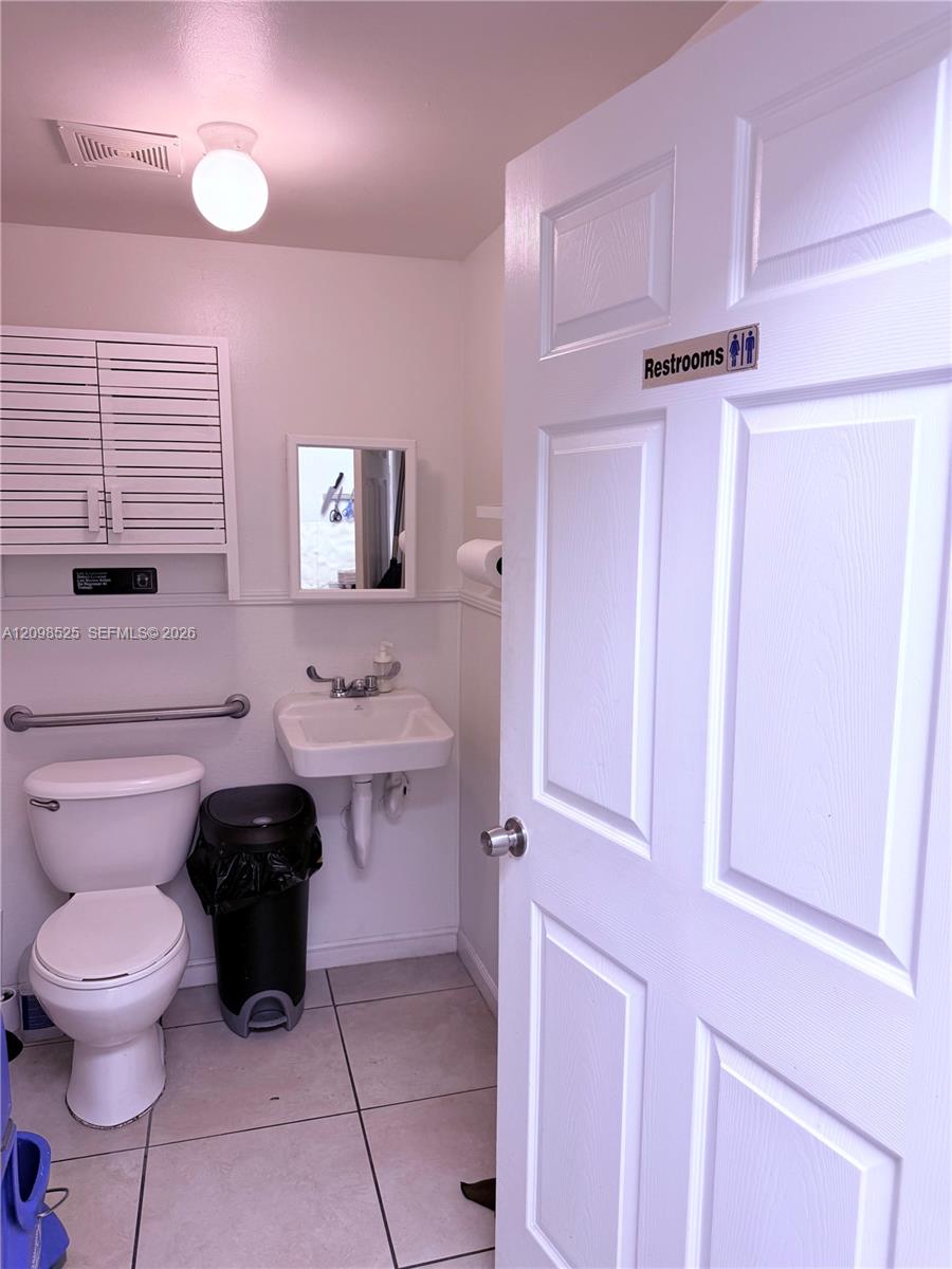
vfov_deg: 71.6
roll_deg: -0.8
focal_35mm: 24
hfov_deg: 56.8
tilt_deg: -7.1
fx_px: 880
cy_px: 634
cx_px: 476
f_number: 1.78
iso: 100
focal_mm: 6.76
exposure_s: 1/120
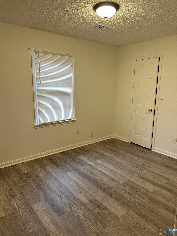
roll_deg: -1.6
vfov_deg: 71.6
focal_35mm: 24
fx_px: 164
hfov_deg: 56.8
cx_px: 88
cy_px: 118
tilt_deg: -13.3
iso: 160
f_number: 1.78
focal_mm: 6.86
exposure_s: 1/120
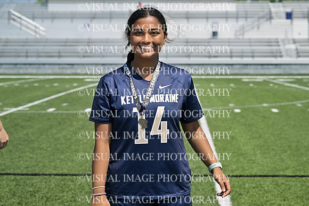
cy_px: 103
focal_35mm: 84
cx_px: 154
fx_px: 721
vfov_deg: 16.3
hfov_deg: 24.2
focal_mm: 84
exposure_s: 1/640
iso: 125
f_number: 6.3
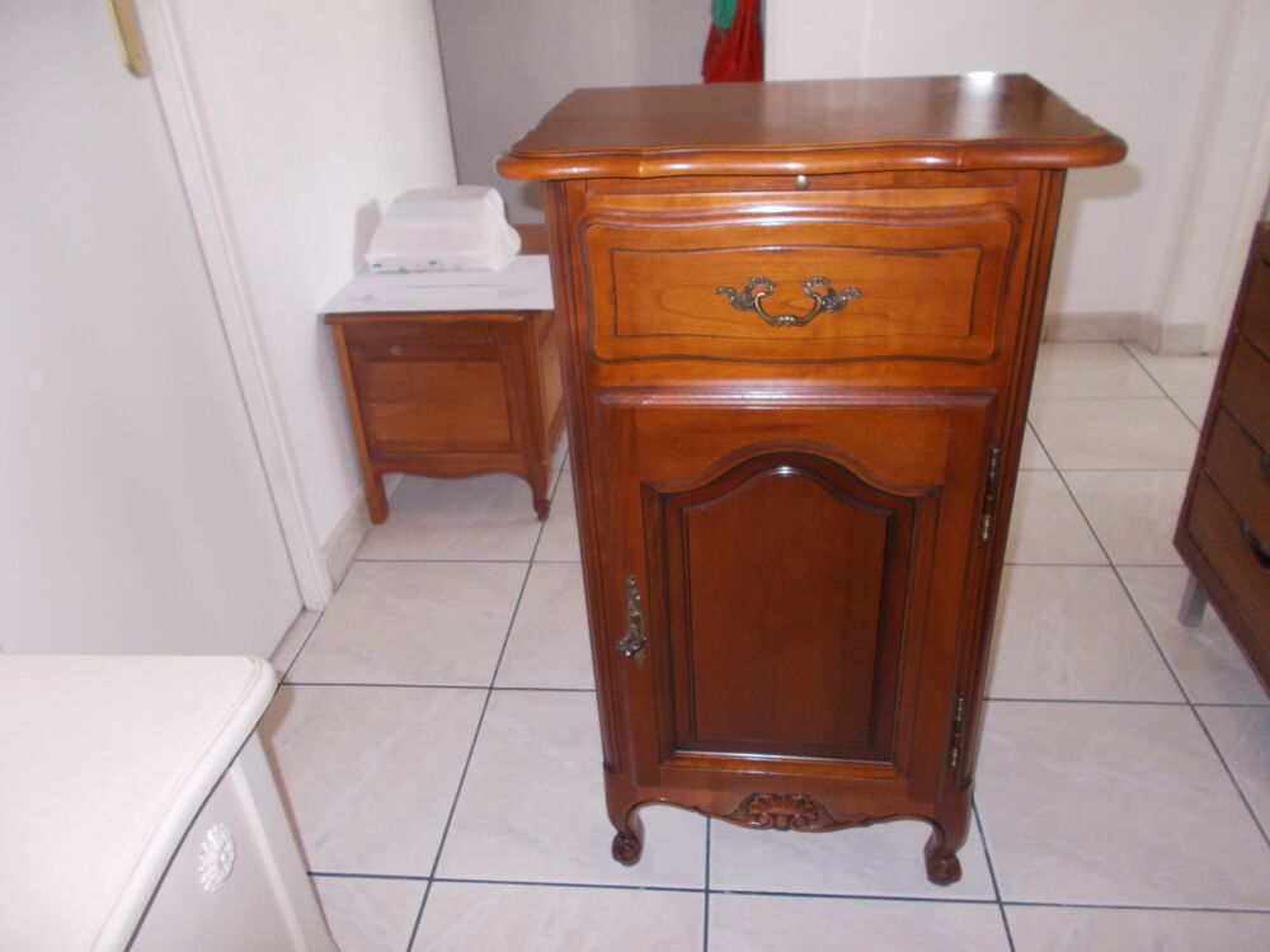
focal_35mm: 26
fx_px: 954
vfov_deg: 53.1
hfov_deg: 67.3
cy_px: 476
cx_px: 635
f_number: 3.2
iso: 200
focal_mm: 4.6
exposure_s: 1/25
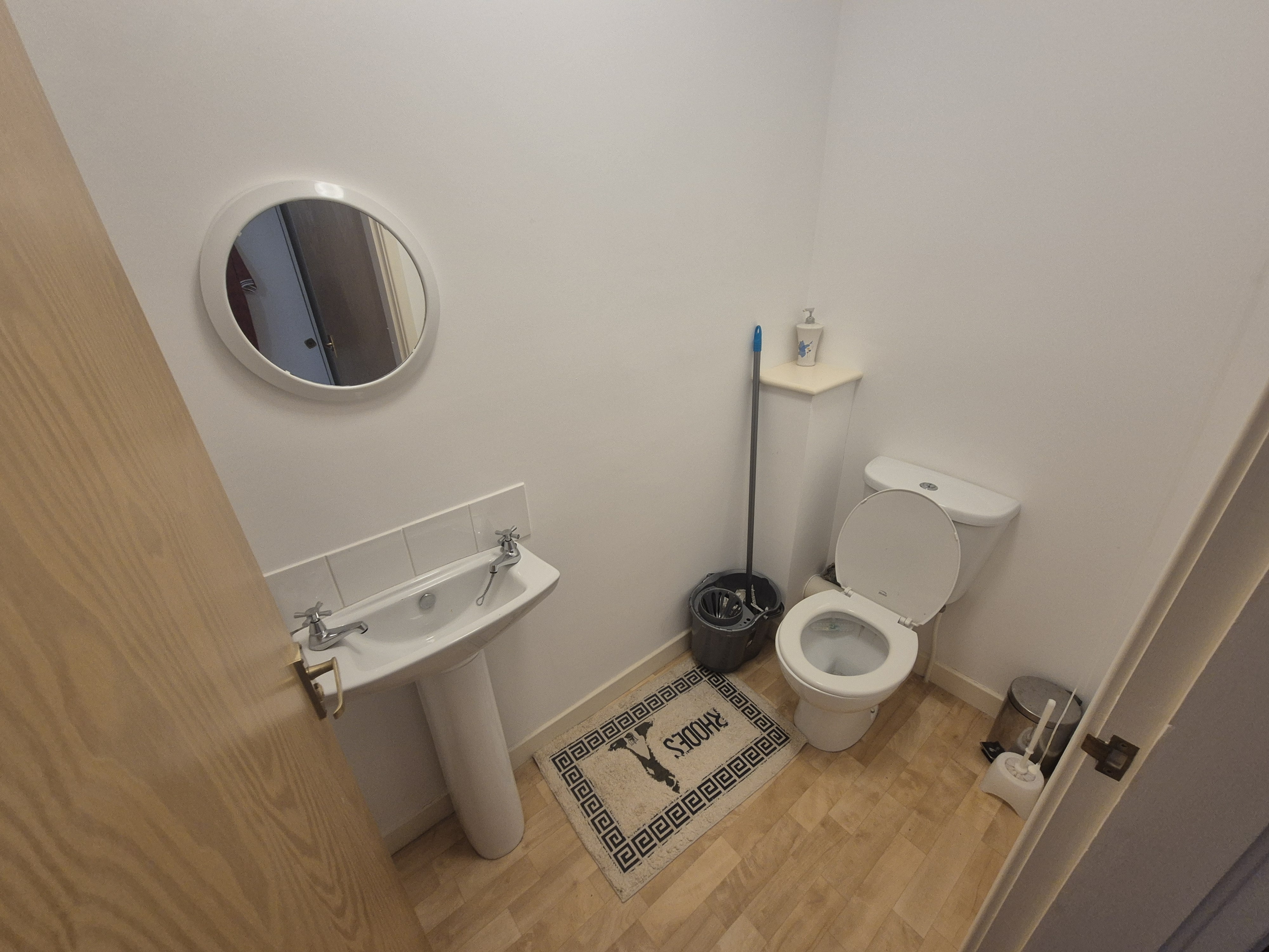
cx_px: 634
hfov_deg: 106.2
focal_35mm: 13
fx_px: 477
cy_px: 476
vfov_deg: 89.9
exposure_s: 1/50
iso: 200
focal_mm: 2.2
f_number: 2.2
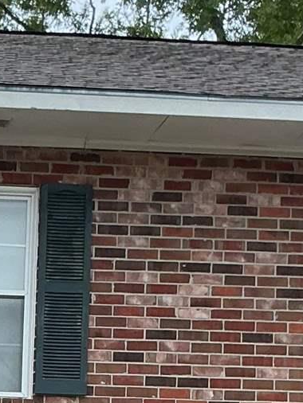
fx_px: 1539
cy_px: 636
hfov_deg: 10.7
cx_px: -214
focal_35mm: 132
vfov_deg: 13.9
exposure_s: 1/120
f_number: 1.8
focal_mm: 3
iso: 25
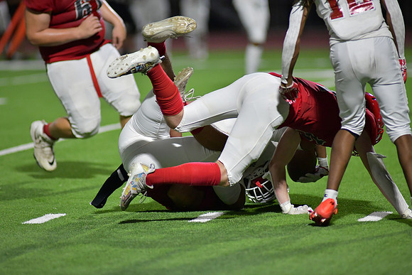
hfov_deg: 6.9
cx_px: 206
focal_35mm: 300
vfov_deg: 4.6
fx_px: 3434
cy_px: 138
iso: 4500
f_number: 3.2
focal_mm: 300
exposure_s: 1/1250
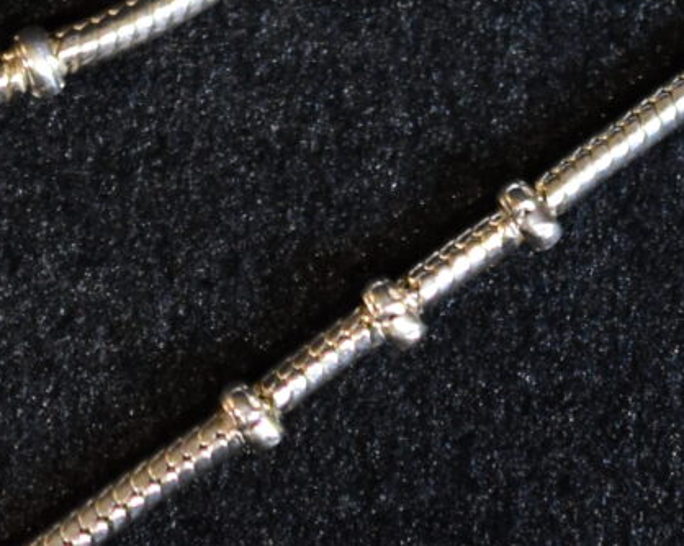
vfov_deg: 4.5
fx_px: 6981
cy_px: -133
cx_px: 844
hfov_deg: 5.6
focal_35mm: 345
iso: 800
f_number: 3
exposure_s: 1/100
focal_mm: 40
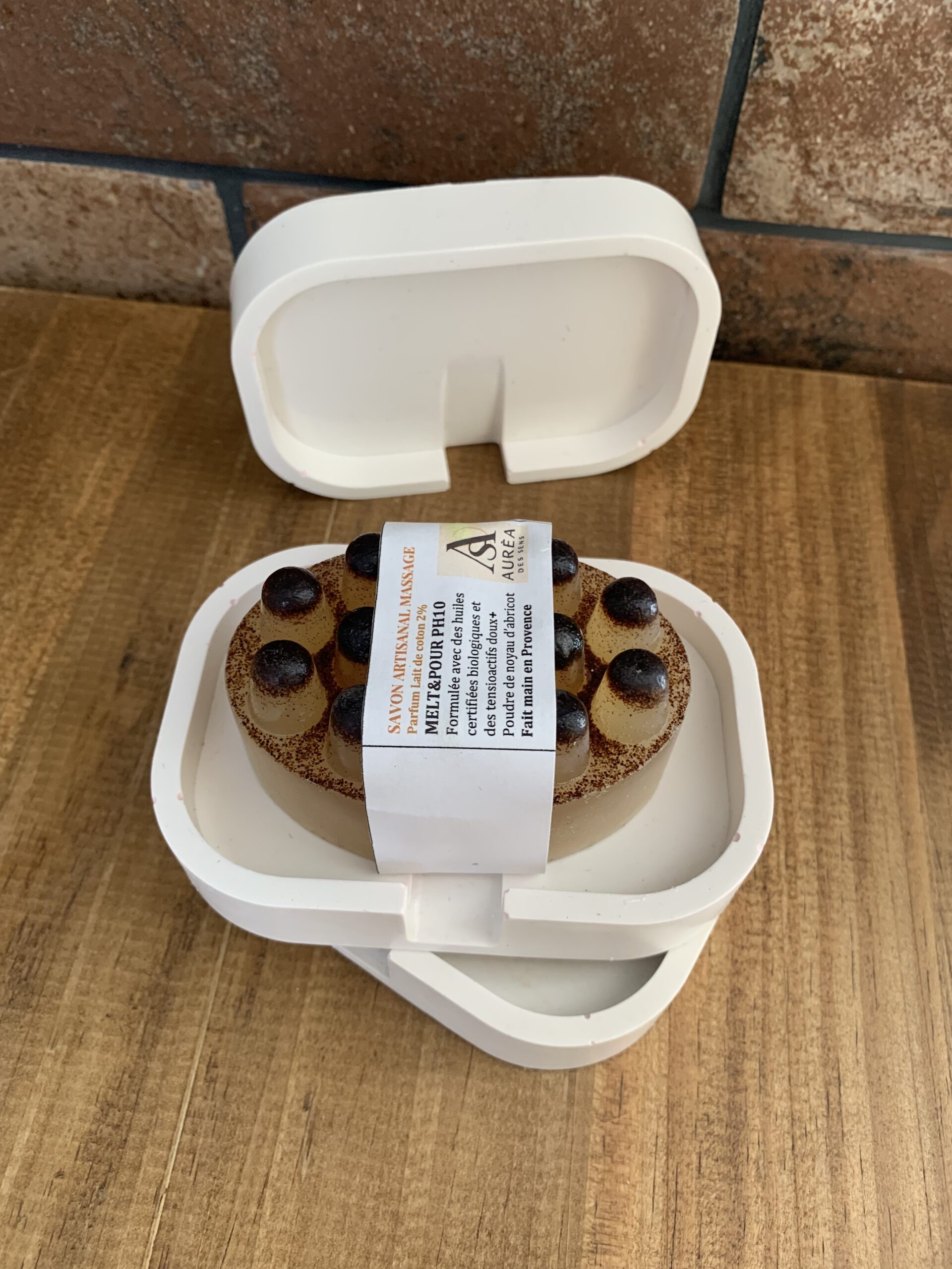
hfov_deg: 53.1
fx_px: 953
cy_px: 634
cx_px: 476
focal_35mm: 26
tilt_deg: -55.4
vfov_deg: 67.3
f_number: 1.8
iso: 100
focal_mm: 4.25
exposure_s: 1/66
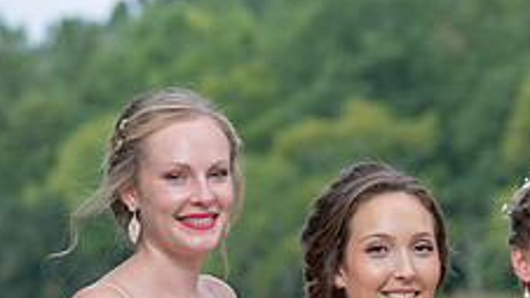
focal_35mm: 262
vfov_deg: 4.6
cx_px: 632
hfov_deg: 8.2
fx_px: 3681
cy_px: 428
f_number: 4
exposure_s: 1/250
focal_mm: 94
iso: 100
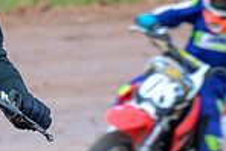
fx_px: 8351
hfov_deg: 1.6
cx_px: 20
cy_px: 143
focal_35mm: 1329
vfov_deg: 1.0
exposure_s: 1/320
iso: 180
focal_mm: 185
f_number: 5
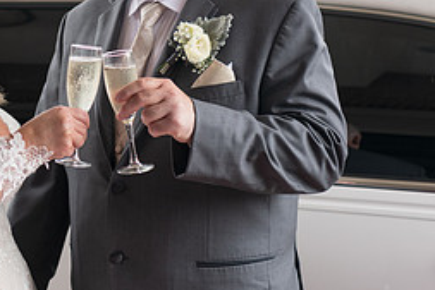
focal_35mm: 110
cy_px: 30
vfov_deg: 12.4
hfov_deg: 18.2
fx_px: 1330
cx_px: 12
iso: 64
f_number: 2.8
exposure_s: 1/200
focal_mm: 48
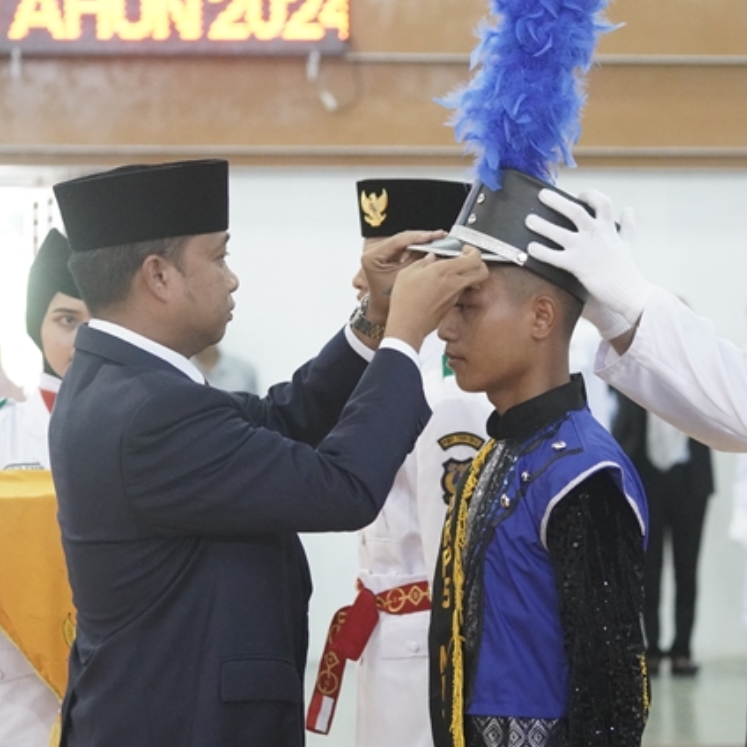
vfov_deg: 10.7
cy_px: 373
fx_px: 3995
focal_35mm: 164
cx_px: 412
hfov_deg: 10.7
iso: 8000
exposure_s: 1/160
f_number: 4
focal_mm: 85
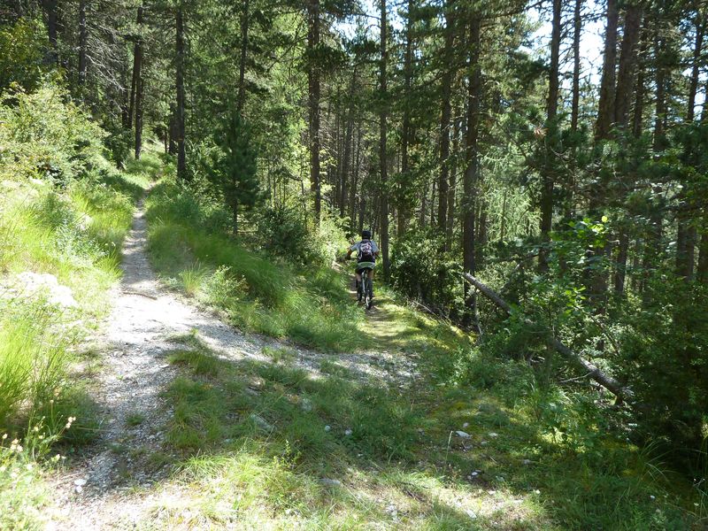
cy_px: 266
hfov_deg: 69.4
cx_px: 354
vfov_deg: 54.9
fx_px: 511
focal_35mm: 25
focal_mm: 4.1
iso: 80
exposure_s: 1/100
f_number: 3.3
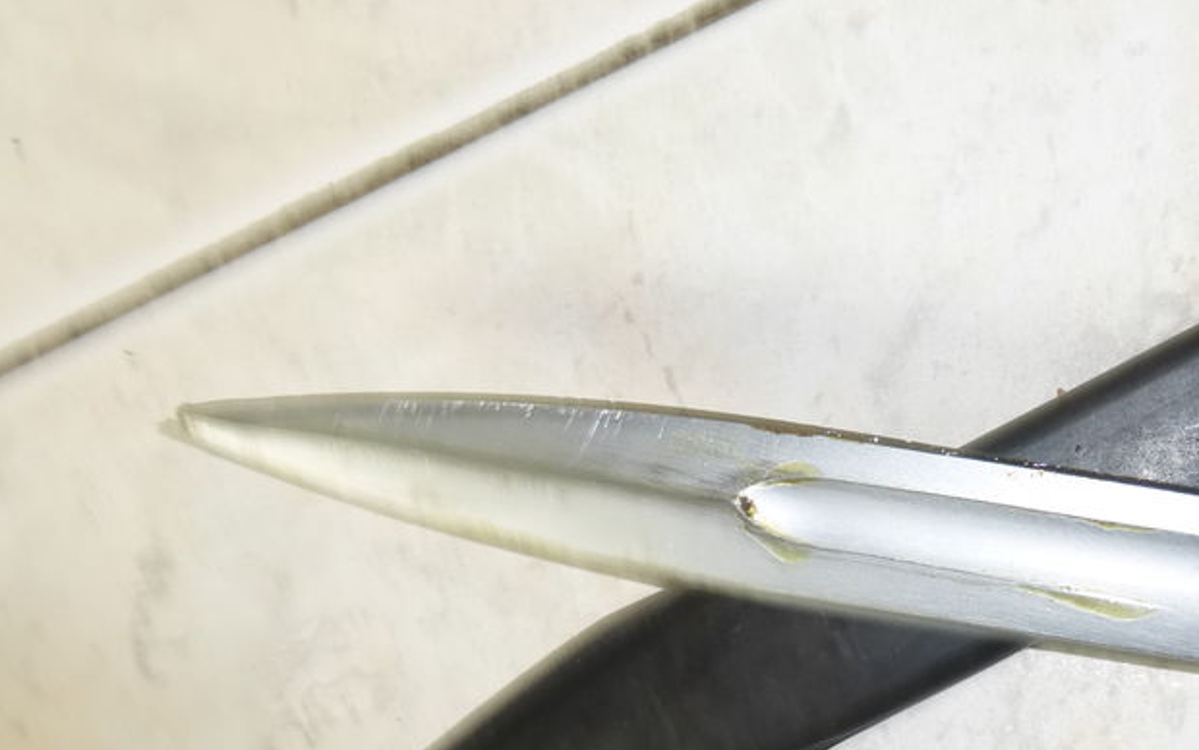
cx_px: 959
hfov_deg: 45.7
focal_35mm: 41
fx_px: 1340
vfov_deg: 31.0
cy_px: 503
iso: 100
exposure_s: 1/10
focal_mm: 4.3
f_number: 3.3
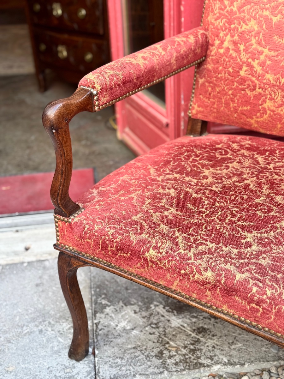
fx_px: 525
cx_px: 142
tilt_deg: -27.9
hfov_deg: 30.3
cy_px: 190
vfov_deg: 39.7
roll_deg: +2.6
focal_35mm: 48
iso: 64
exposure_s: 1/174
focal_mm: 6.76
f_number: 1.78
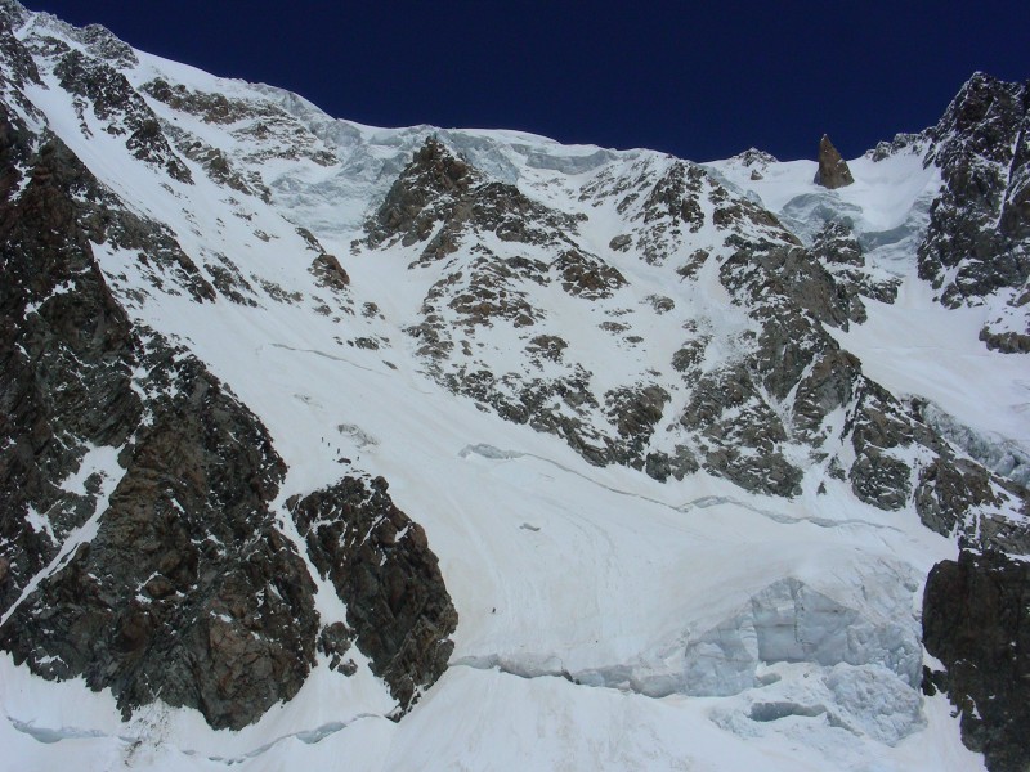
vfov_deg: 35.1
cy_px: 386
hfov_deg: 45.8
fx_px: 1220
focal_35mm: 41
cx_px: 515
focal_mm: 6.8
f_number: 13.6
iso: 100
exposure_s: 1/605
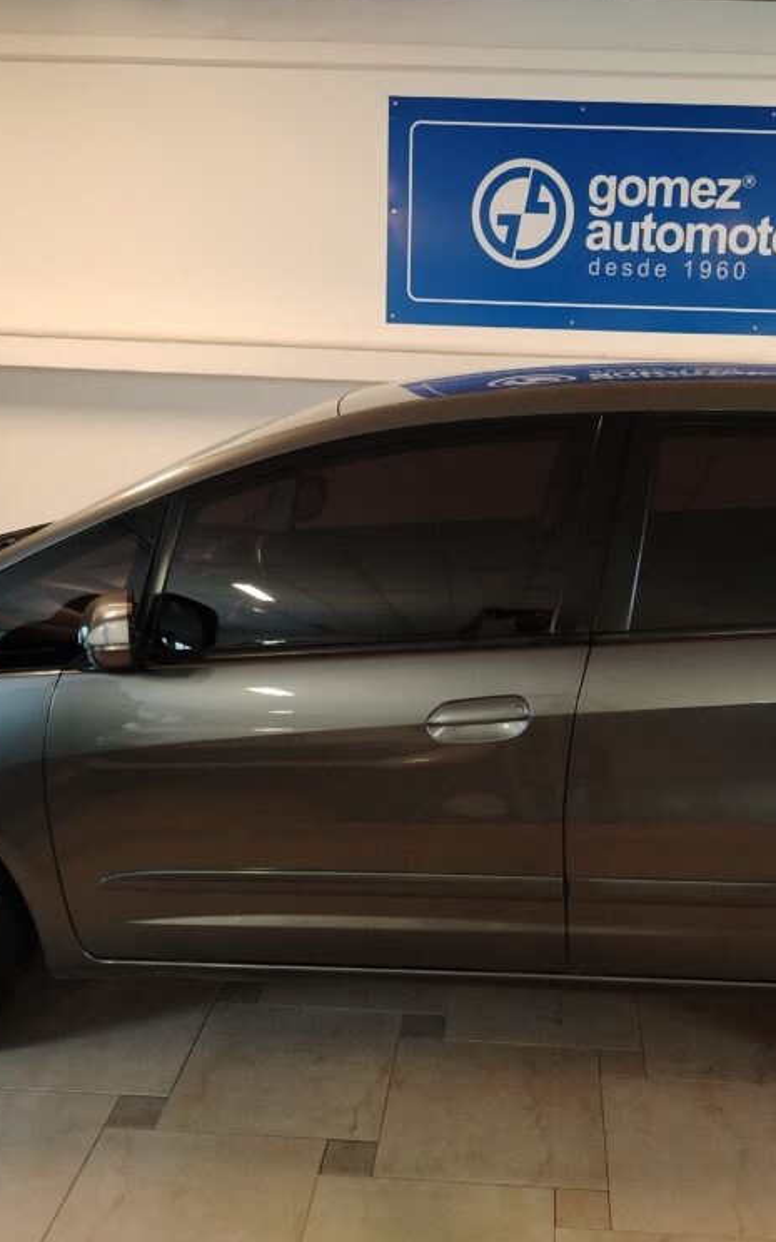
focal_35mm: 35
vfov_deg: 55.3
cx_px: 482
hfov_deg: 36.1
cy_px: 616
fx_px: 1184
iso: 1809
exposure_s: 1/33.3
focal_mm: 5.25
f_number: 1.75
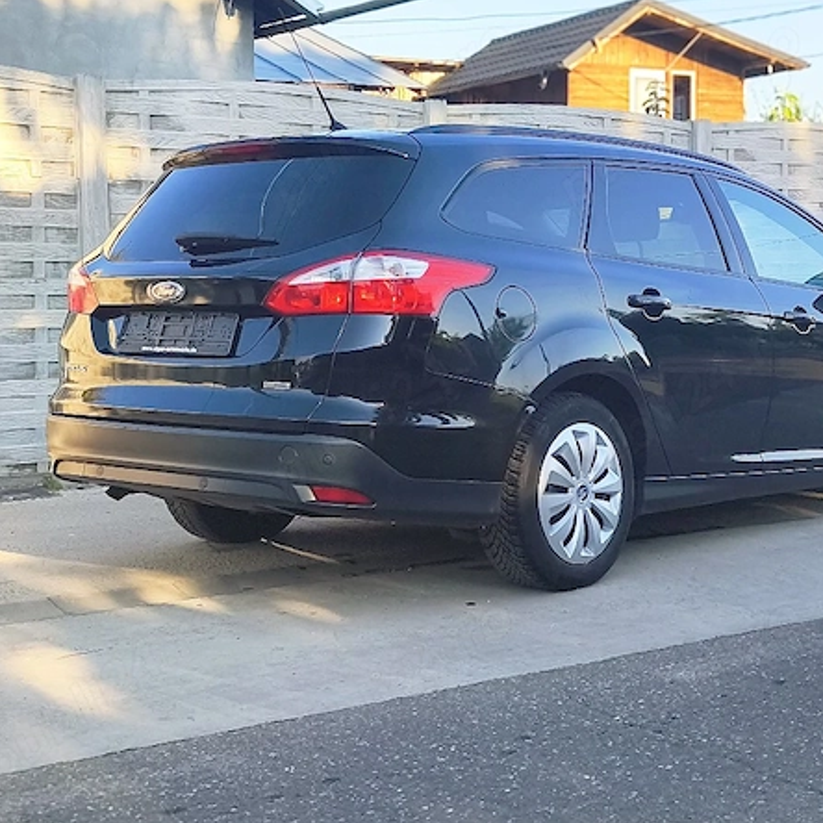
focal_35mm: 55
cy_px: 413
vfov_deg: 31.1
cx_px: 465
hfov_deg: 31.1
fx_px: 1479
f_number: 1.65
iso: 50
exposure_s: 1/625
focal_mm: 6.18
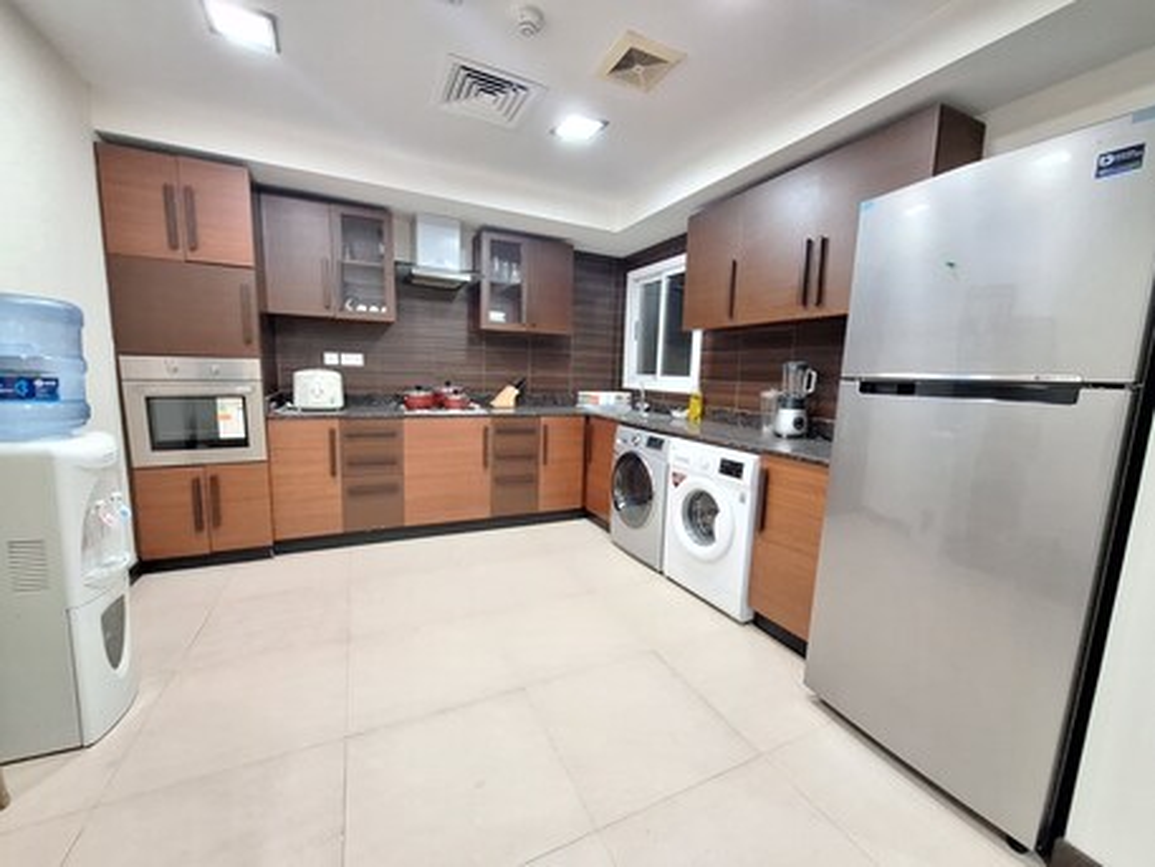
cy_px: 434
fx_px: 434
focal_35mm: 13
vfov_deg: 89.9
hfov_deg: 106.2
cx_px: 578
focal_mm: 1.74
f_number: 2.2
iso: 640
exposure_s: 1/20
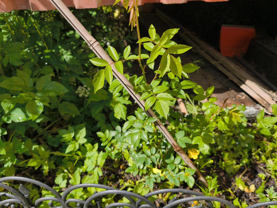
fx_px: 232
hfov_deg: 61.7
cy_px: 104
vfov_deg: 48.2
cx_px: 138
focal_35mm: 29
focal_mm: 6.57
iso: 50
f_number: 1.6
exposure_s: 1/2049
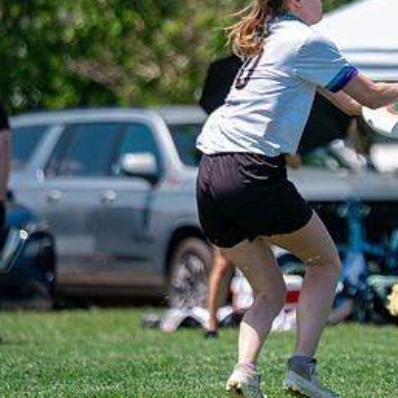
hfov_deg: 3.0
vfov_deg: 3.0
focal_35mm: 592
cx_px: 404
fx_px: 7701
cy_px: 110
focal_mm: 200
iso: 250
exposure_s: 1/3200
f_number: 2.8
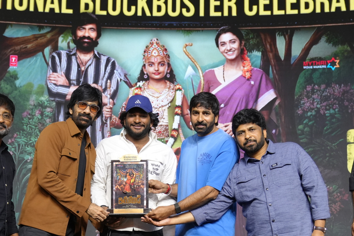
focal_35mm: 64
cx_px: 177
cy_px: 198
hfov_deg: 31.4
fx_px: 629
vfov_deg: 20.9
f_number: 3.5
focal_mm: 35
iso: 1600
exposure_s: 1/160
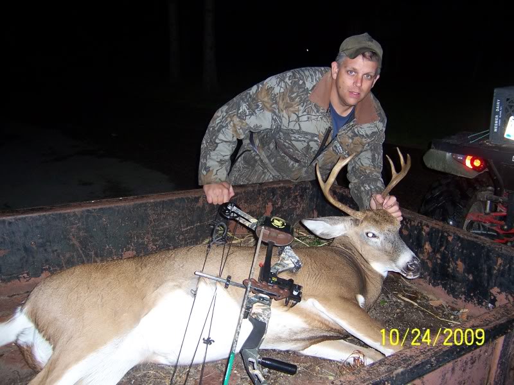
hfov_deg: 55.4
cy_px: 192
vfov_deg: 42.9
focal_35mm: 33
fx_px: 490
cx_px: 257
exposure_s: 1/60
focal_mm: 5.5
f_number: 2.8
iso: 80
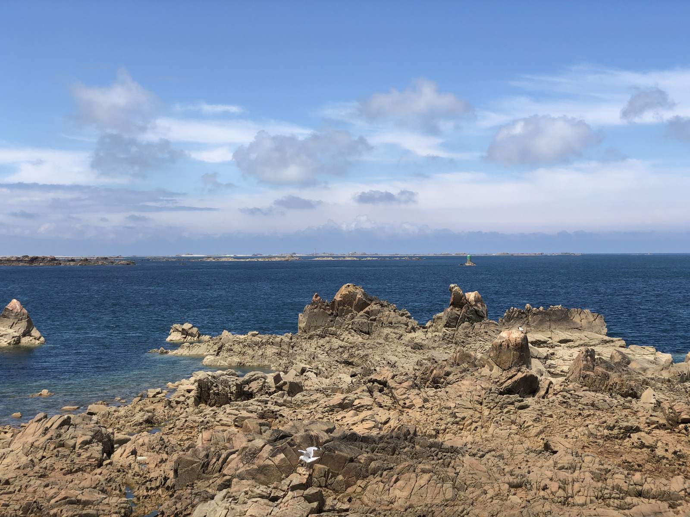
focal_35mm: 52
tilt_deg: +0.2
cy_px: 258
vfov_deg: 28.0
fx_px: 1037
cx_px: 345
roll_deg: +1.2
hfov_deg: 36.8
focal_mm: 6
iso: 16
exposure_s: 1/1548
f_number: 2.4
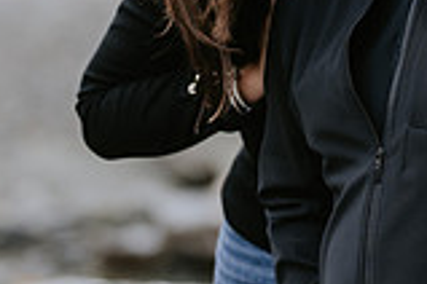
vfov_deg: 4.0
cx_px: 280
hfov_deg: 6.0
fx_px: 4056
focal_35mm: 342
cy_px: -157
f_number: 1.8
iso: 500
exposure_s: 1/1000
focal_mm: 85
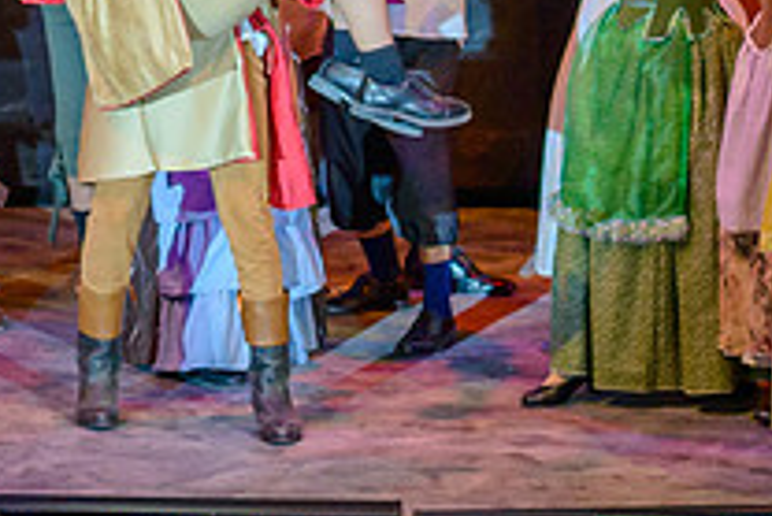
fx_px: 9056
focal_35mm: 422
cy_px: -564
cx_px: 111
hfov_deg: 4.9
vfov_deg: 3.2
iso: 1000
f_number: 4
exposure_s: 1/160
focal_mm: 70
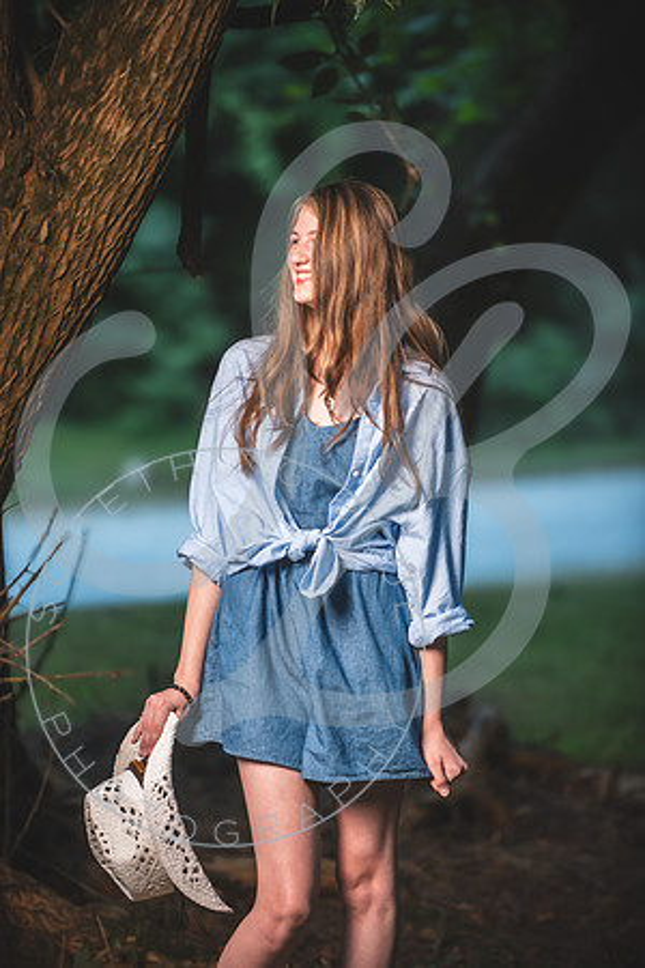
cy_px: 484
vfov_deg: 13.7
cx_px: 322
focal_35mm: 150
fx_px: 4031
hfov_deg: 9.1
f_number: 2.8
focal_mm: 150
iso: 500
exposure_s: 1/400
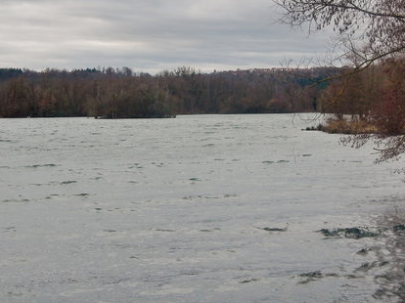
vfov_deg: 17.3
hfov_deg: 23.0
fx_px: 994
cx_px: 192
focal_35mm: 85
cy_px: 88
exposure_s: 1/640
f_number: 4.1
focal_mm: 9.9
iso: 125
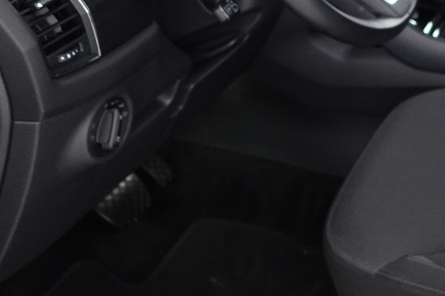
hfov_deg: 25.5
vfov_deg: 19.4
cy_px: 104
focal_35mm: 70
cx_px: 550
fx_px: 865
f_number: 1.8
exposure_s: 1/20
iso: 800
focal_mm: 9.4
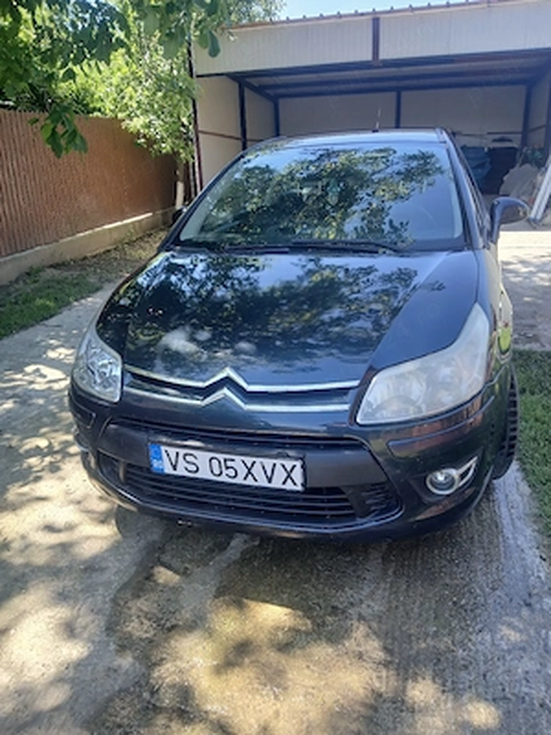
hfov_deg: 53.1
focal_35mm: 26
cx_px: 276
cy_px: 368
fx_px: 552
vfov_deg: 67.3
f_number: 1.8
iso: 32
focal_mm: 3.98
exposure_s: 1/120
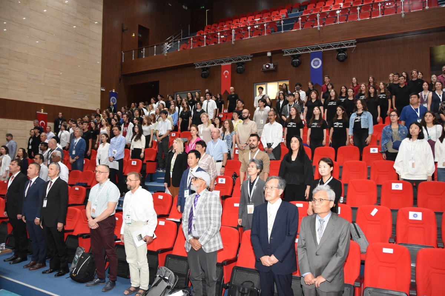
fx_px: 334
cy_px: 148
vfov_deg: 47.9
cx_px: 222
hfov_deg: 67.4
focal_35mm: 27
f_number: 4
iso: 1600
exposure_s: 1/60
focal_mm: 18
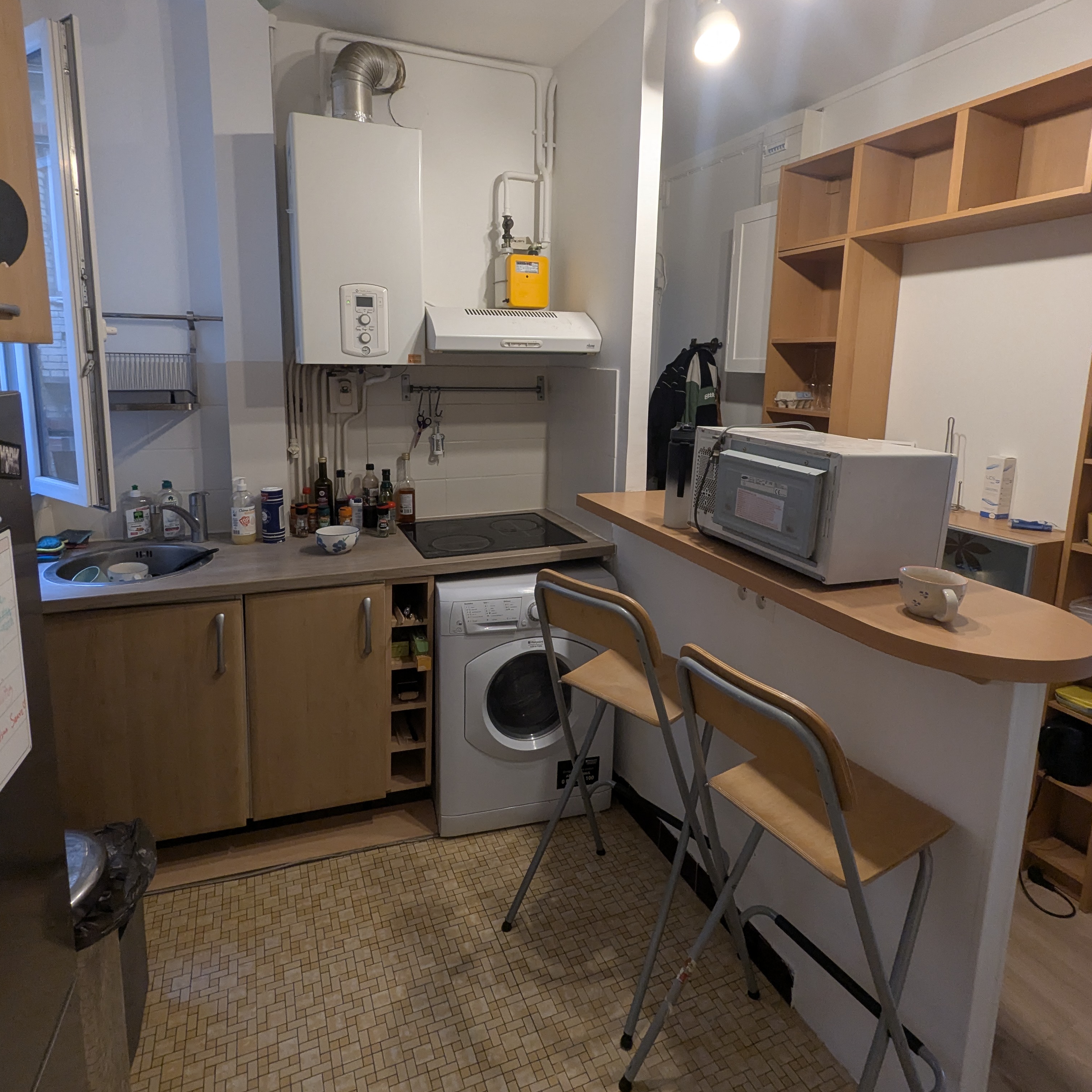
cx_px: 542
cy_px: 478
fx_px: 678
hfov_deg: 77.7
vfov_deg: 77.3
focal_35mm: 19
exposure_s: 1/62.9
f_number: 2.2
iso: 240
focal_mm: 2.35
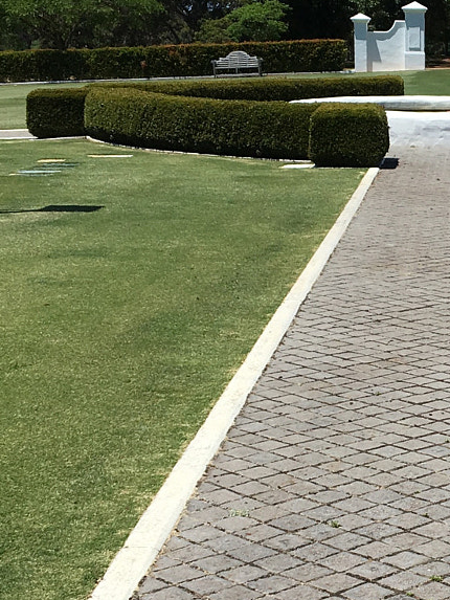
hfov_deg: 17.6
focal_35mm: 81
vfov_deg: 24.1
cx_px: 494
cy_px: 370
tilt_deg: -11.8
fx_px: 1403
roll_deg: +2.2
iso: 25
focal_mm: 4.15
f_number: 2.2
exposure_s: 1/2564
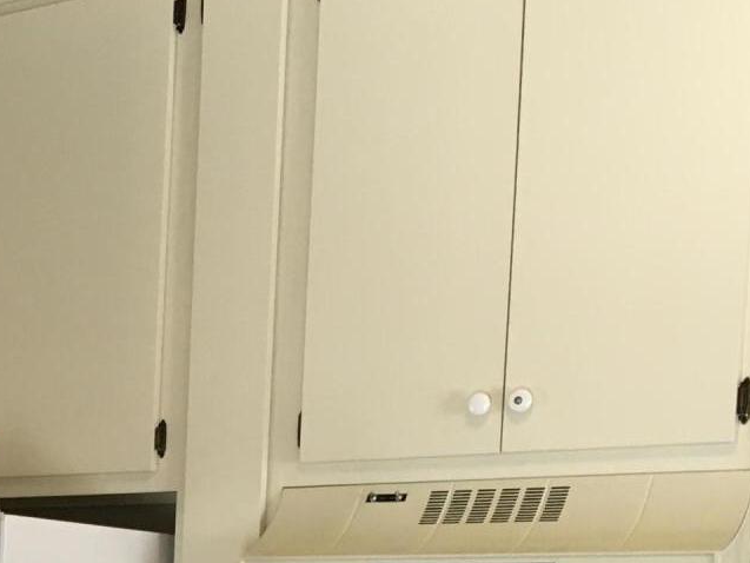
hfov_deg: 19.6
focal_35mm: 91
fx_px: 1972
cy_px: 797
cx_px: -270
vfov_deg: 15.2
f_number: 2.2
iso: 32
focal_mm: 4.15
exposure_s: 1/30
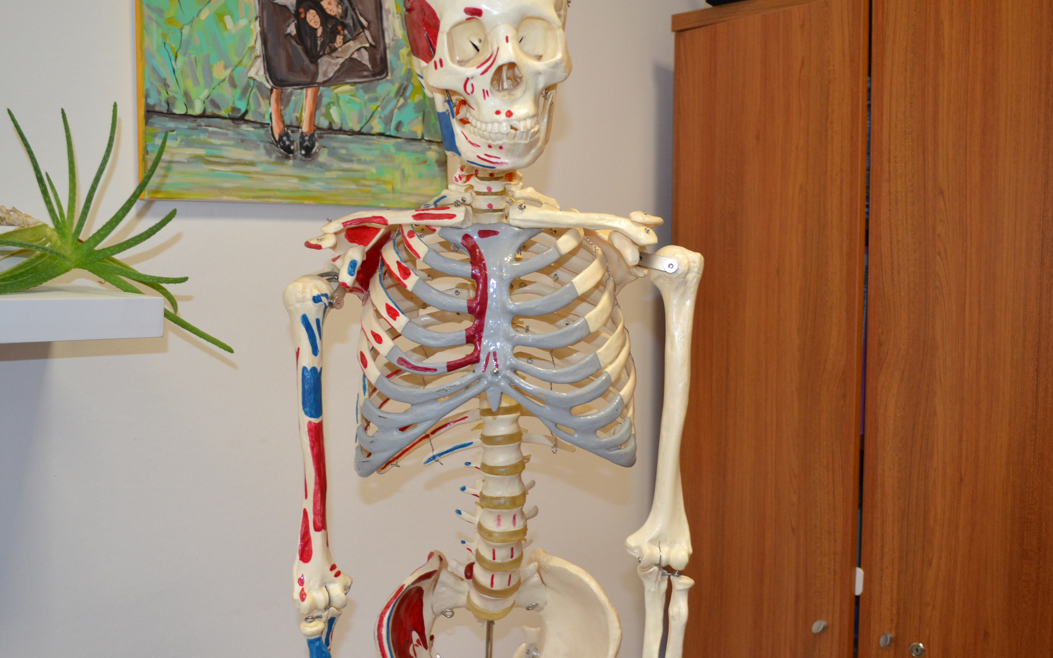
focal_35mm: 37
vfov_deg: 34.4
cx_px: 526
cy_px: 337
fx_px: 1062
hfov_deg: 52.7
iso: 1100
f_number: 4
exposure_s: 1/60
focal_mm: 24
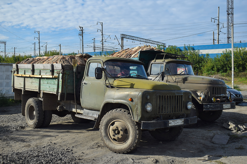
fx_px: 257
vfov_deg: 35.5
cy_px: 82
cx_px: 124
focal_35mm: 38
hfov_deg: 51.3
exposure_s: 1/640
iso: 100
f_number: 5.6
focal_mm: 25
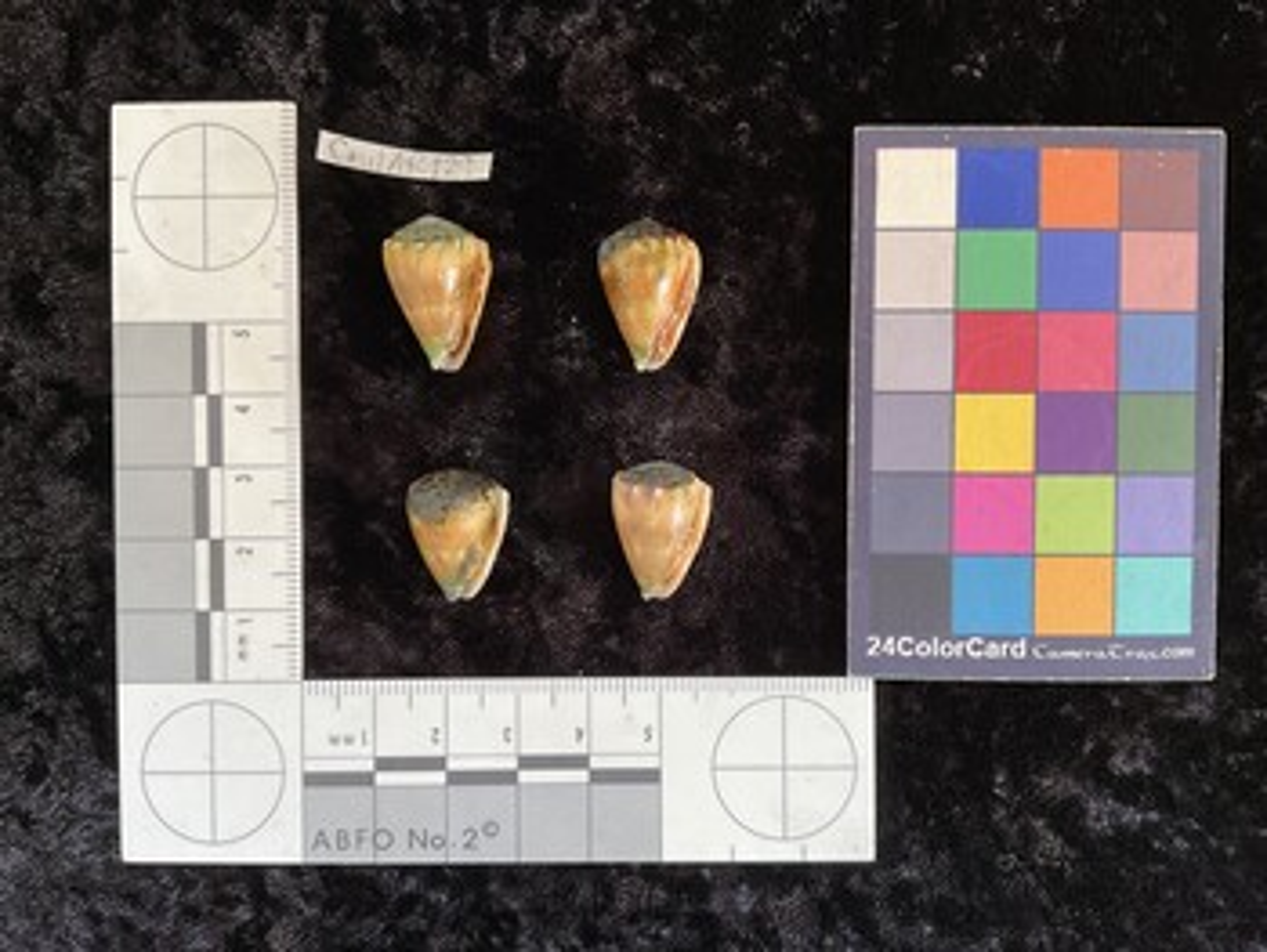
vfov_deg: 48.3
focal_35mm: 29
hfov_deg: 61.6
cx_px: 634
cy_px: 476
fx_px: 1062
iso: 64
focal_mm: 3
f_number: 1.8
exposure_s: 1/60
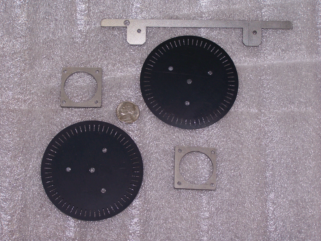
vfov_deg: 19.6
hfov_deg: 26.0
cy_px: 120
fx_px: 695
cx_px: 160
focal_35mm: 75
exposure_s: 1/80
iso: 80
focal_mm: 12.4
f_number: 3.2
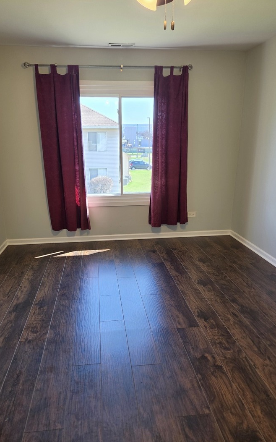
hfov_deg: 49.3
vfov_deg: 72.5
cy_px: 226
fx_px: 301
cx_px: 132
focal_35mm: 25
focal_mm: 5.4
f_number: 1.8
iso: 100
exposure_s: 1/120
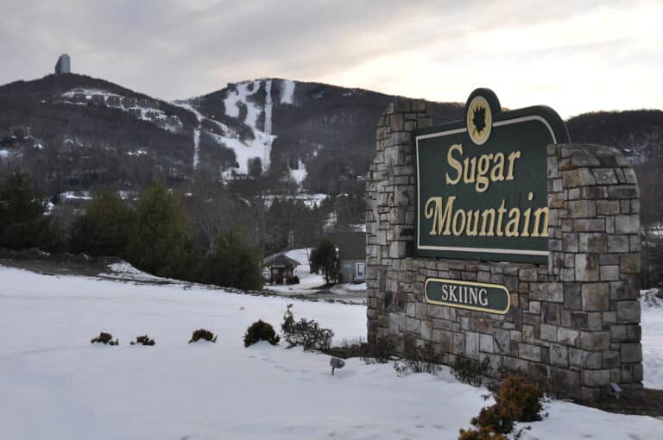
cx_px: 332
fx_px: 966
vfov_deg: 25.7
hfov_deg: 37.9
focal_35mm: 52
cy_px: 220
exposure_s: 1/160
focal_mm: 35
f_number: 6.3
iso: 200
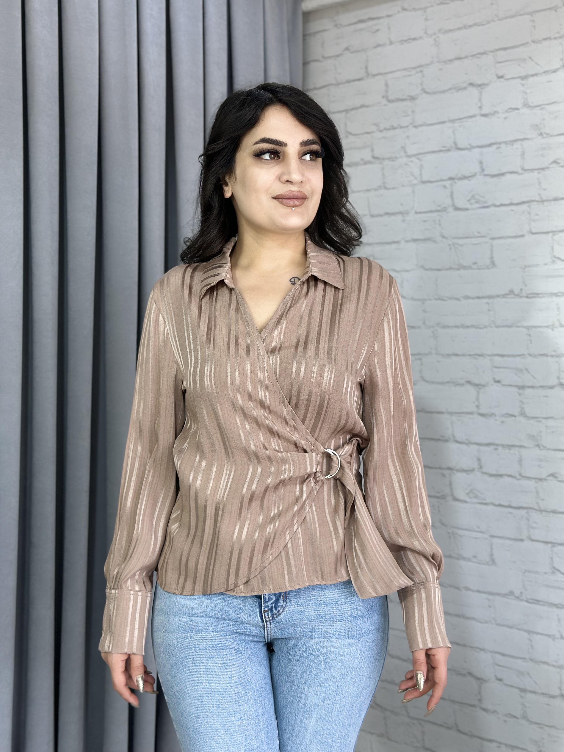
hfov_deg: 30.3
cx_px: 282
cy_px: 376
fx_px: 1043
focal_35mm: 48
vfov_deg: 39.7
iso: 64
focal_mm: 6.86
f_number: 1.78
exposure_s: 1/100
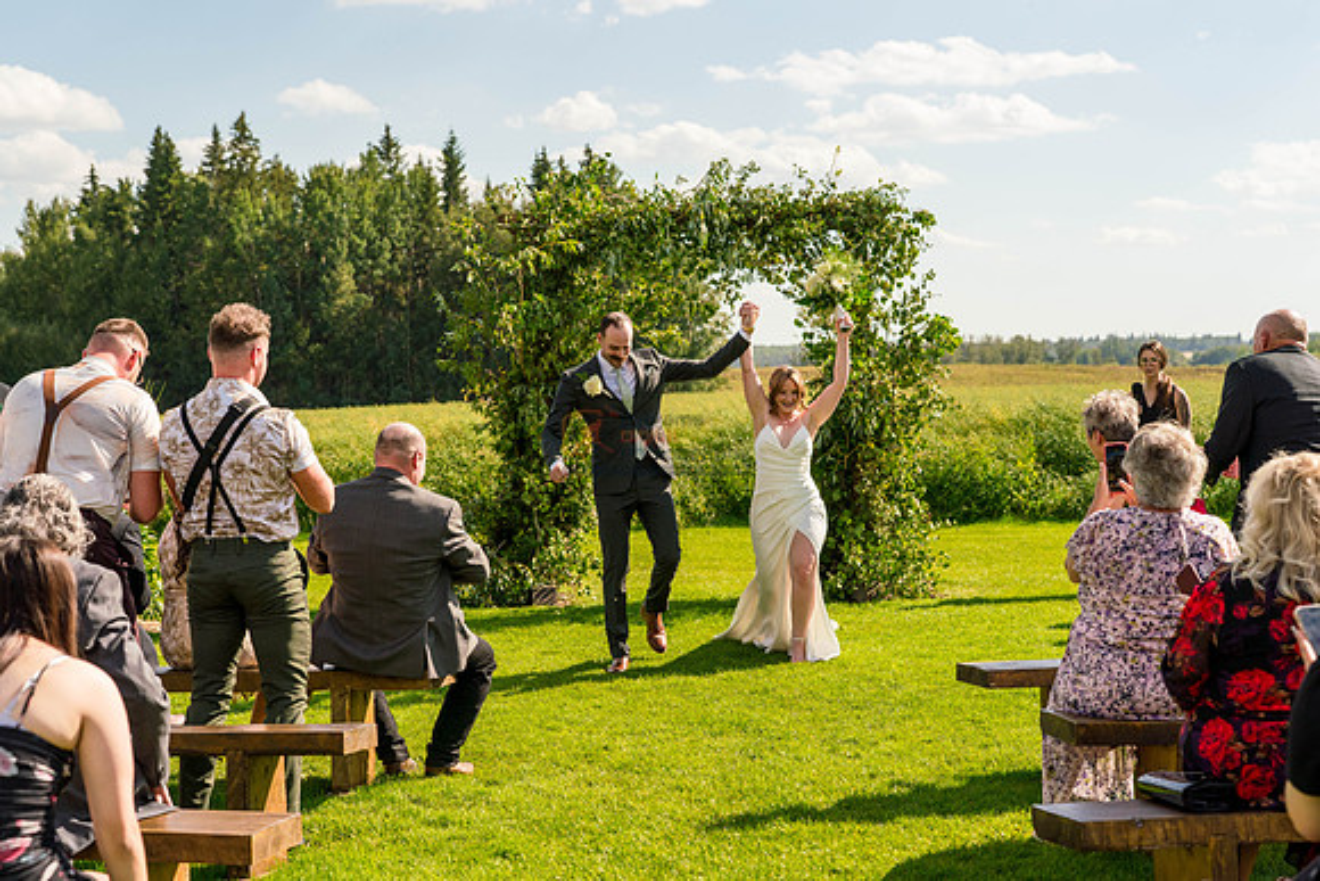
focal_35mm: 63
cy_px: 438
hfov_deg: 31.7
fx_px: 2324
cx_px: 625
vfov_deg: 21.5
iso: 400
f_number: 4.5
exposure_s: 1/2000
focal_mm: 58
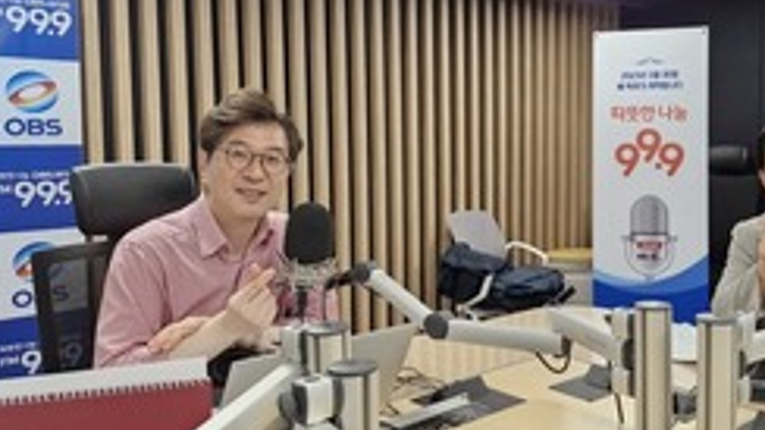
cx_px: 524
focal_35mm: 36
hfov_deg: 54.0
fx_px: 730
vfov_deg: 32.8
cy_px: 199
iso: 250
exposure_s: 1/180
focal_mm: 5.54
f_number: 1.8
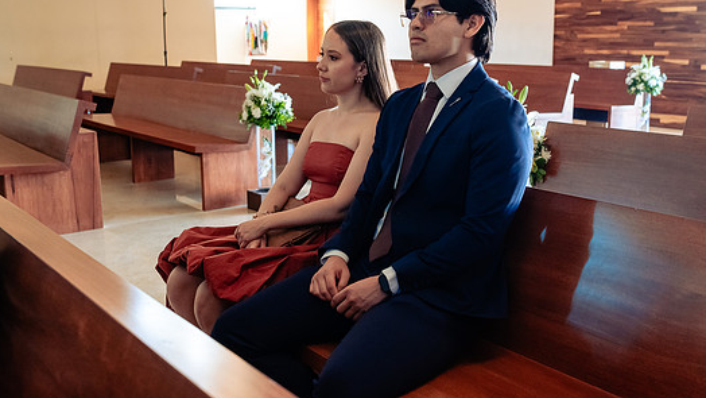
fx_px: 786
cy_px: 173
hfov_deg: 48.3
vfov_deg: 28.3
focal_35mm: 42
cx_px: 369
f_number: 4.5
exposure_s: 1/160
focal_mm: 35
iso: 2500
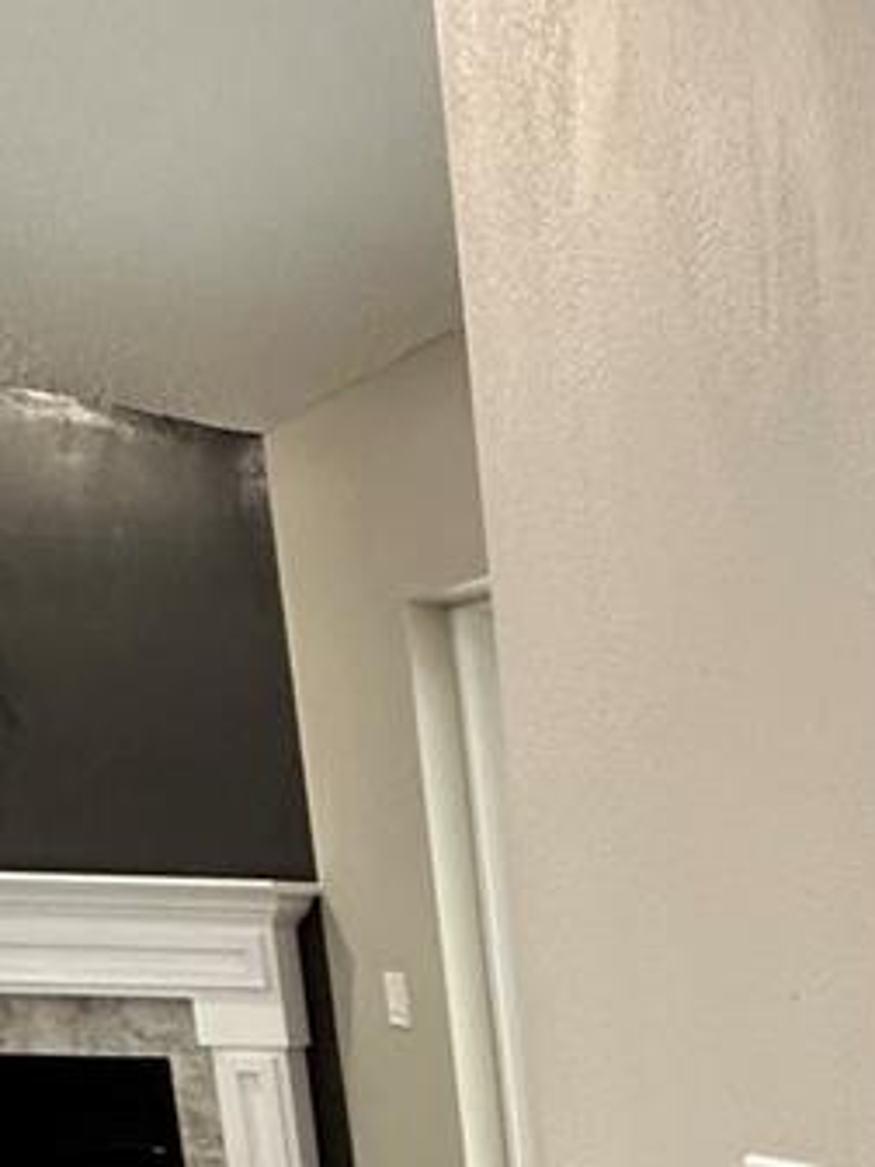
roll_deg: -2.3
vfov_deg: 32.3
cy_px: 1362
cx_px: 1424
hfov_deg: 22.2
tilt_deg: -15.3
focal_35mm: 50
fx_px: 1685
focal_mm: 2.22
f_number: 2.2
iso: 200
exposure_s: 1/120
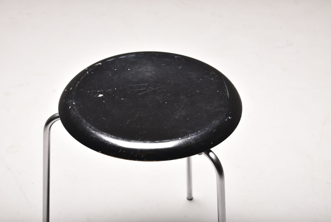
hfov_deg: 28.1
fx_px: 662
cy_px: 111
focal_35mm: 72
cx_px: 166
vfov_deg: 19.0
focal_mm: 48
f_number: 5.6
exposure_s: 1/200
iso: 100
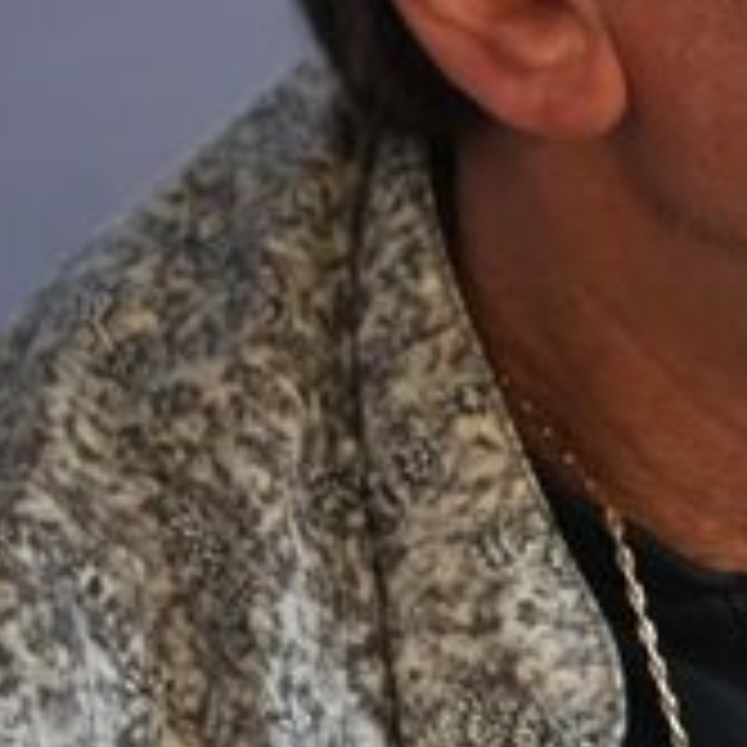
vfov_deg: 2.5
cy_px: -180
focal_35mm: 713
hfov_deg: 2.5
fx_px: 17408
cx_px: 929
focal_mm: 200
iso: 4000
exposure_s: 1/200
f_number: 5.6
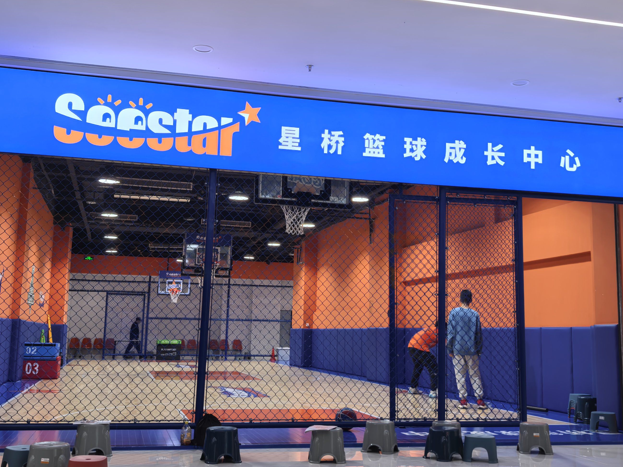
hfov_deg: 44.8
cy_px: 229
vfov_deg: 34.3
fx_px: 756
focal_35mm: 42
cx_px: 308
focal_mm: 6.98
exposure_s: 1/100
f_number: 1.4
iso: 64
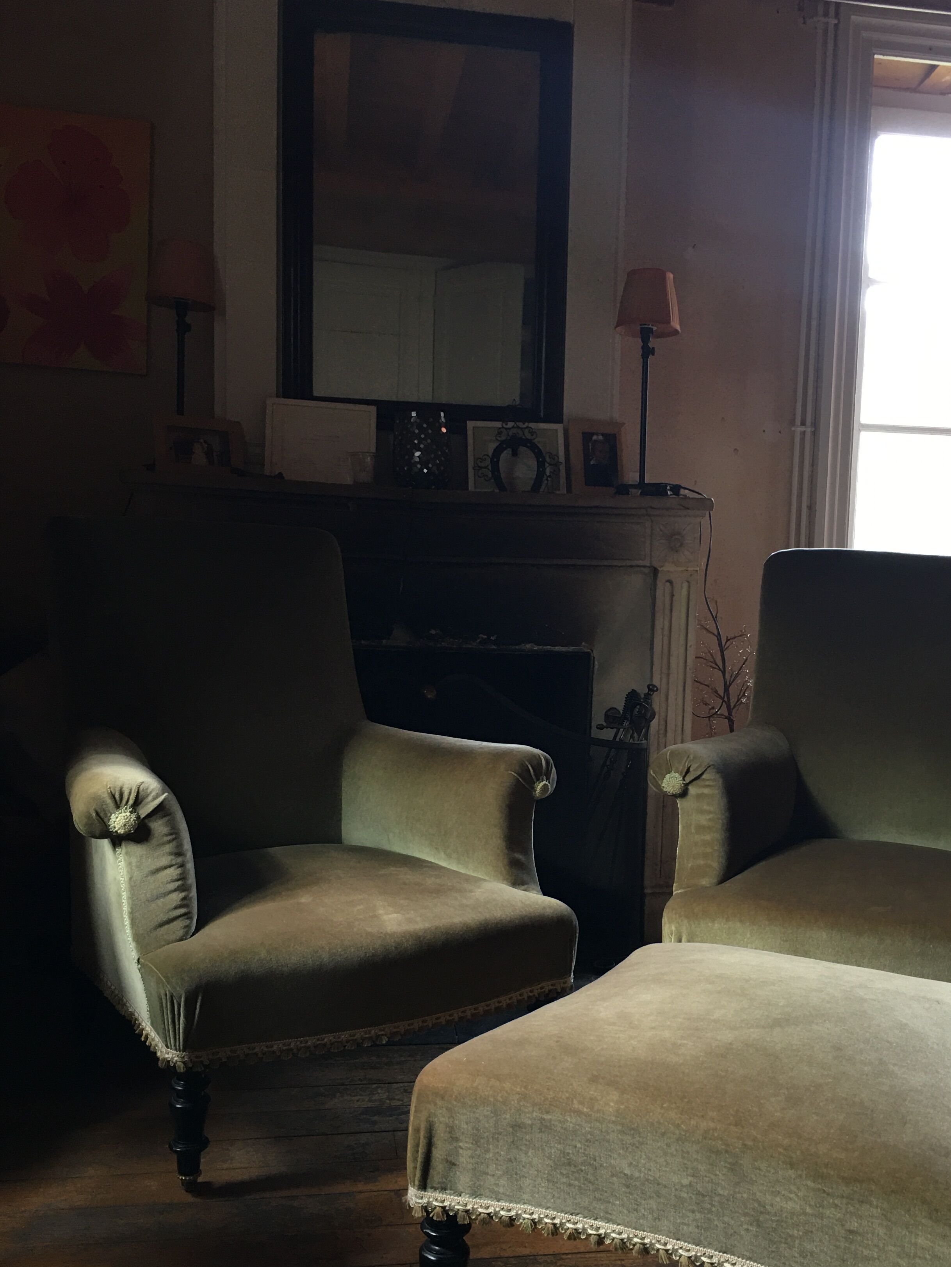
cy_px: 735
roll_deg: -1.8
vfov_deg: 51.1
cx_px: 584
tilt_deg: -5.1
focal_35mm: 36
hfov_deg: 39.4
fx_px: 1319
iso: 50
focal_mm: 4.15
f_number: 2.2
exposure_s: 1/17
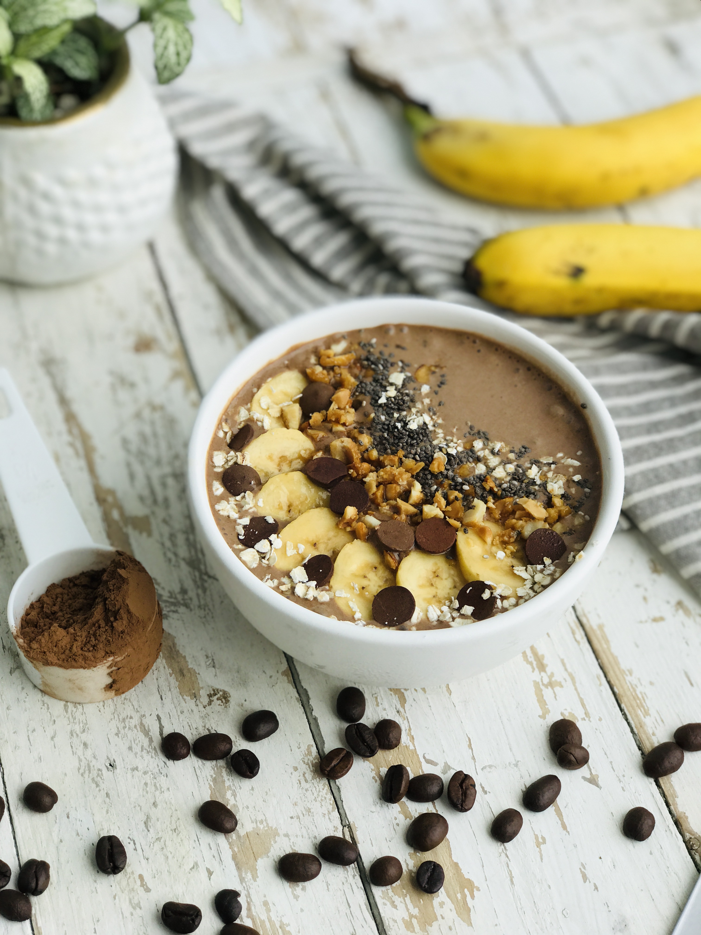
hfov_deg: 25.7
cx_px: 350
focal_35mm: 57
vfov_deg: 33.8
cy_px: 468
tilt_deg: -51.4
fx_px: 1539
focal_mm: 6.6
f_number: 2.8
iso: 20
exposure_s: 1/429
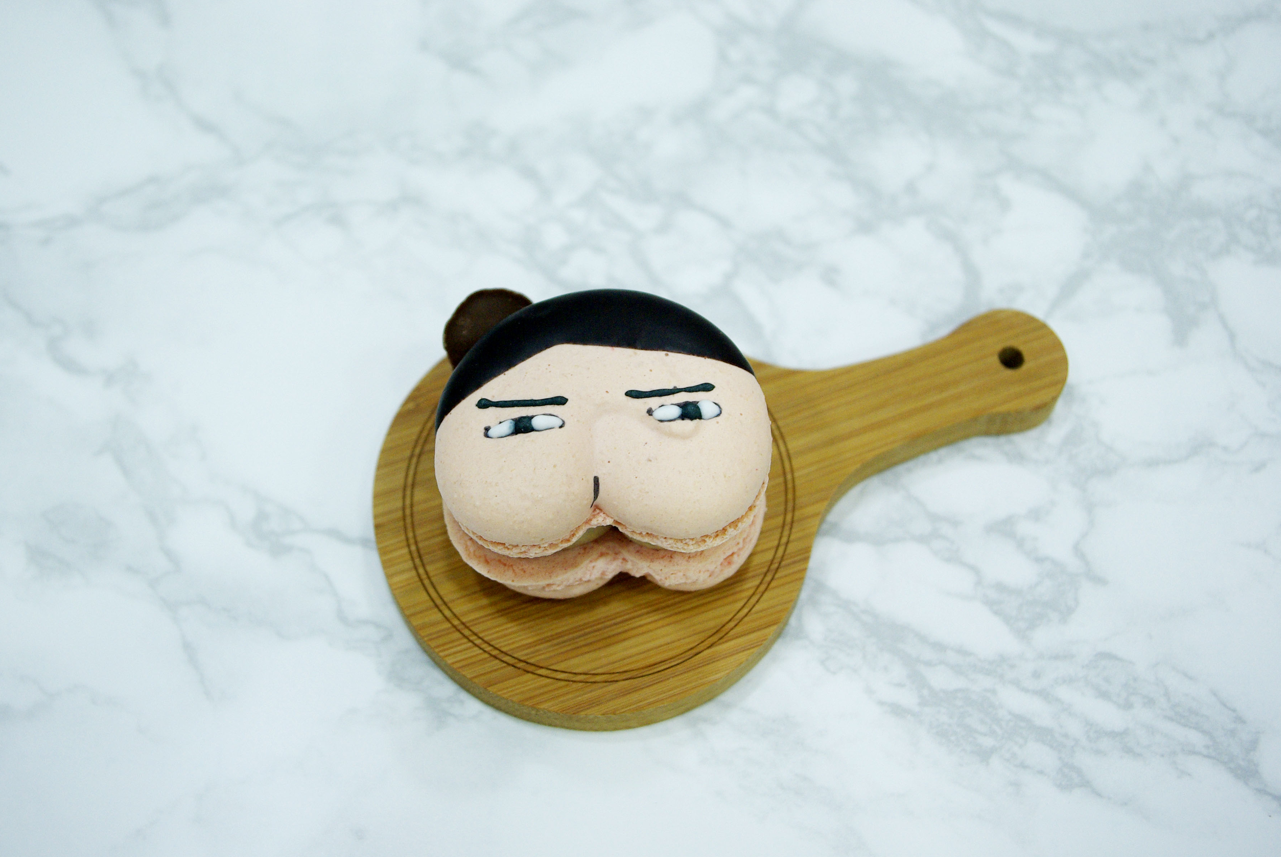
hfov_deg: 39.5
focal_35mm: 50
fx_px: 1781
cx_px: 614
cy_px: 430
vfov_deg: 27.1
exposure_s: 1/60
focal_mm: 30.63
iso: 400
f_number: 4
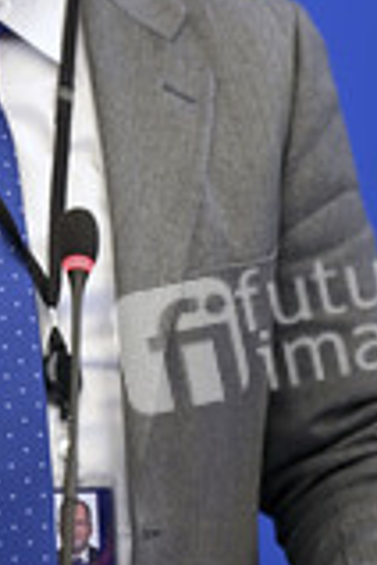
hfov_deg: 2.7
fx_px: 7901
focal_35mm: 503
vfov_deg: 4.1
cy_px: 153
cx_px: -28
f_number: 2.8
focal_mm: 200
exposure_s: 1/100
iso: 400
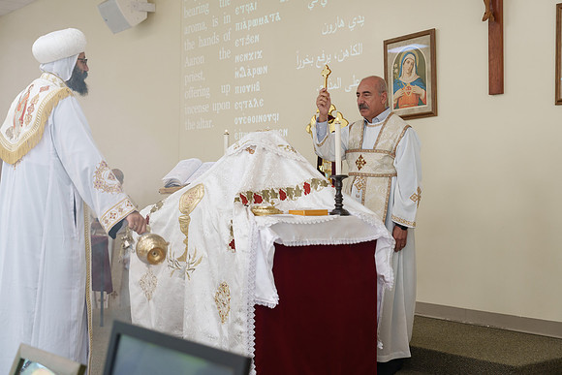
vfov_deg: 25.9
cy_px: 188
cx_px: 281
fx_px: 814
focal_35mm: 52
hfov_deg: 38.1
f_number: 3.5
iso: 1250
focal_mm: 51
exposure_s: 1/125
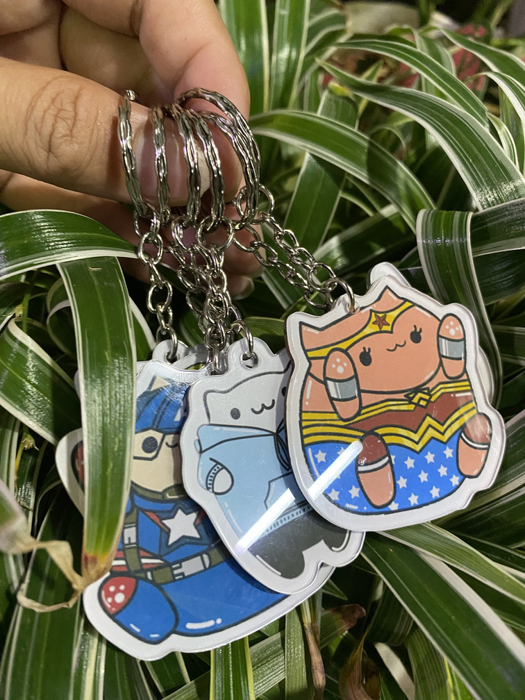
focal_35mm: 25
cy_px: 350
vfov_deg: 69.4
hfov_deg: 54.9
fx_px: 506
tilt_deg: -62.6
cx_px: 262
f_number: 1.8
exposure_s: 1/50
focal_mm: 4.25
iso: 500
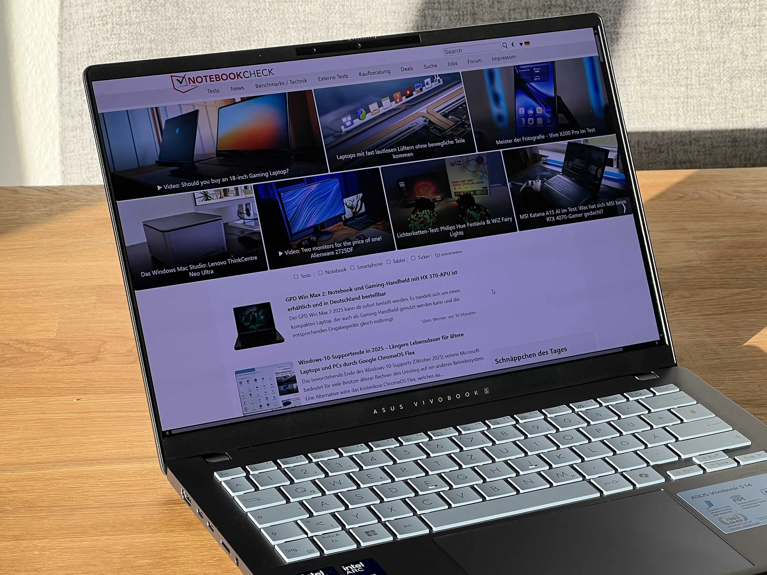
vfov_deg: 15.4
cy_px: 349
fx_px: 2127
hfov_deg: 20.4
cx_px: 474
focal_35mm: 96
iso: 32
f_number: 2.8
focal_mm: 9
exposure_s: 1/113
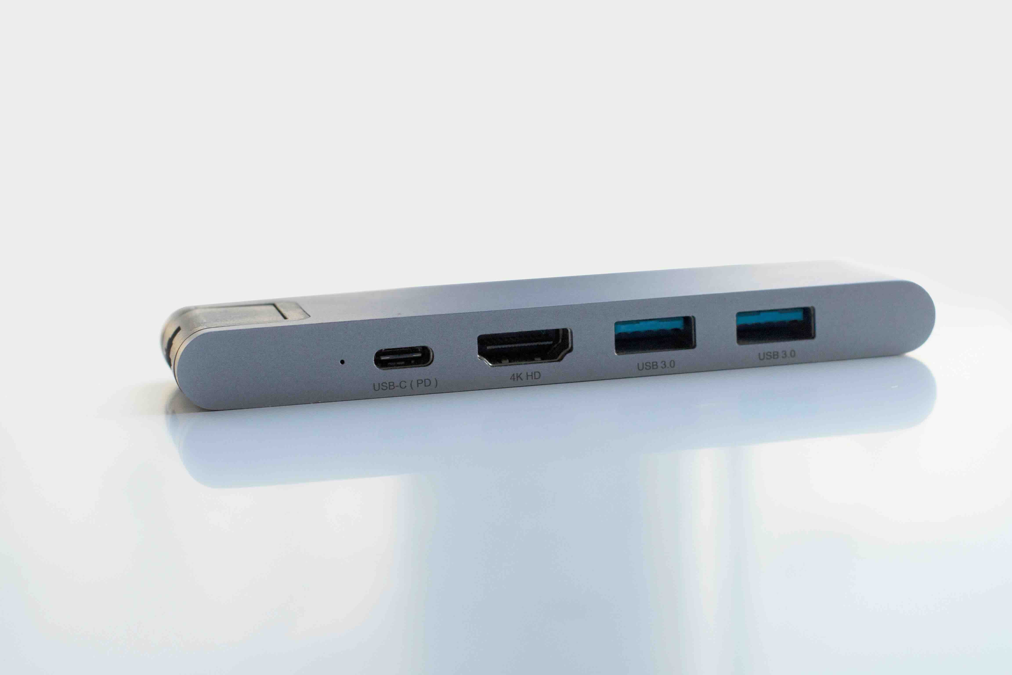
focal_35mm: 75
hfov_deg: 27.0
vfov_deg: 18.2
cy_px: 338
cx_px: 506
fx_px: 2108
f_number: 5
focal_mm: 50
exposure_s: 1/100
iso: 400
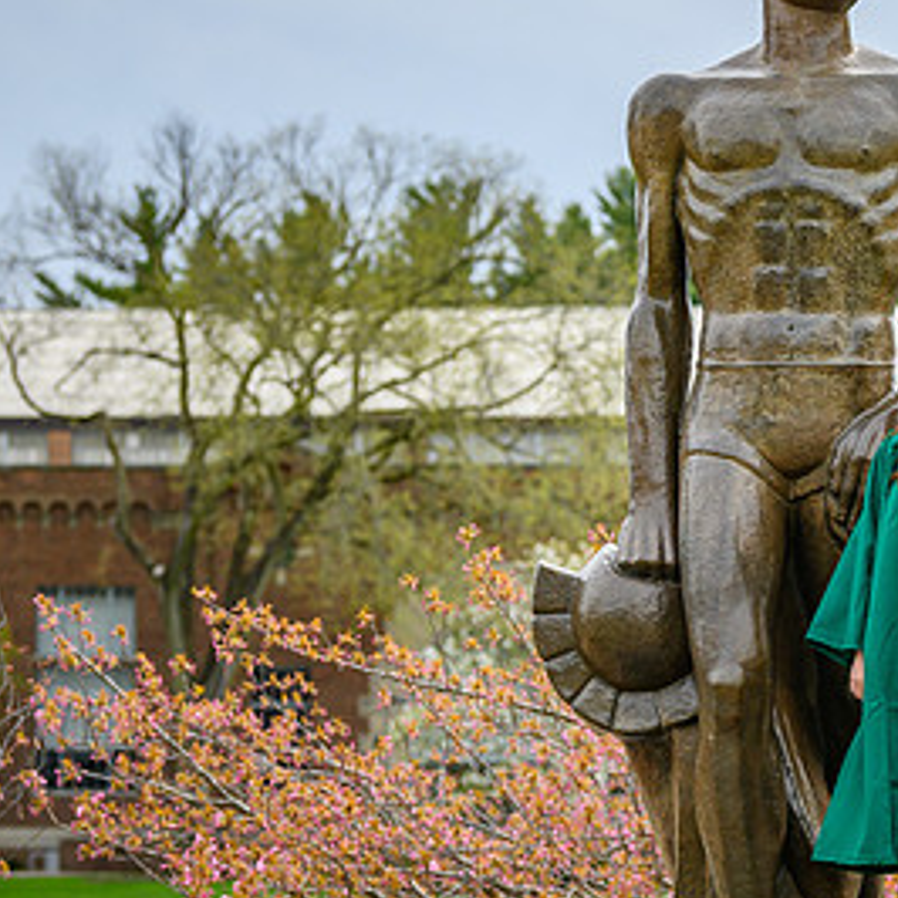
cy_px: 458
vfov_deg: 9.5
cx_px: 786
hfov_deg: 9.4
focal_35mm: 185
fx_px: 5430
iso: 400
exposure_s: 1/2000
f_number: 4
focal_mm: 95
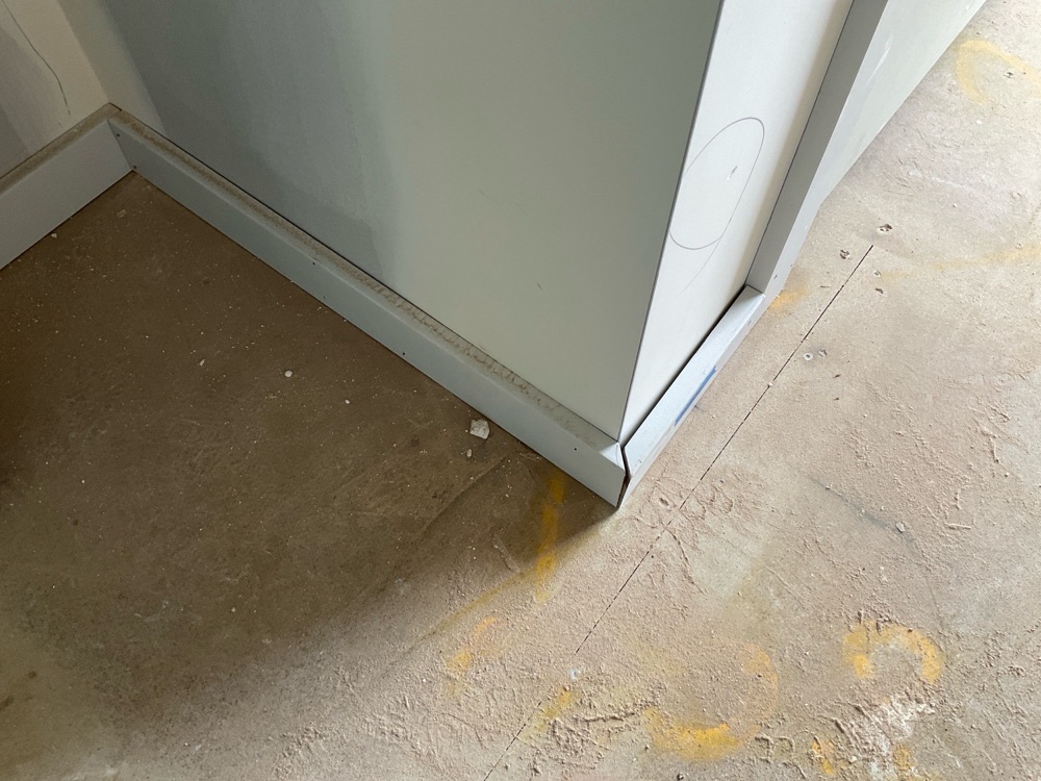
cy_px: 390
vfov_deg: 48.2
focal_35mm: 29
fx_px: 872
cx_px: 520
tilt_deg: -60.9
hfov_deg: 61.7
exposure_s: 1/60
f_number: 1.8
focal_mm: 3
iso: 40
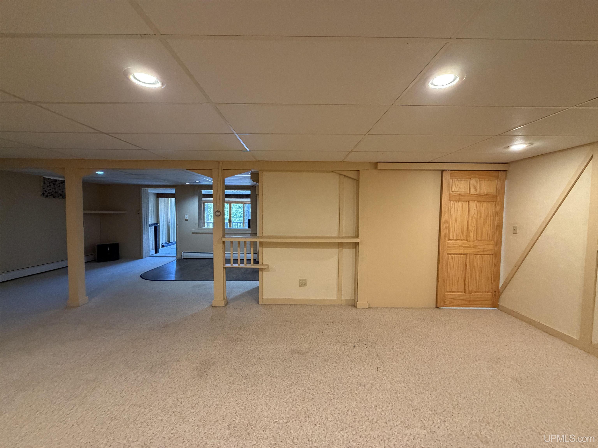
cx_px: 299
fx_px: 242
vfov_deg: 85.7
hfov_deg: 102.1
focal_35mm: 14
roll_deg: -0.8
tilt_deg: -2.3
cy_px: 224
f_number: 2.2
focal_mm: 2.22
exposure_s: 1/60
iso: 500
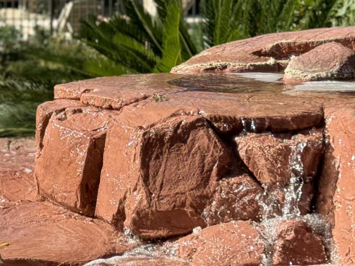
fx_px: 1395
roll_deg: +0.2
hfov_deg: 13.9
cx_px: -128
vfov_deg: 10.9
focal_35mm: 136
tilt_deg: -7.3
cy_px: 125
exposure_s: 1/2179
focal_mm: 6.86
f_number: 1.78
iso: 64
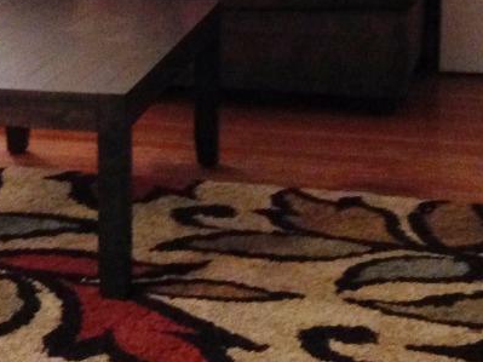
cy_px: -11
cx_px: -57
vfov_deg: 12.3
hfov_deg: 16.1
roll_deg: +1.2
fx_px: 1660
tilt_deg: -9.4
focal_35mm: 119
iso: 320
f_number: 2.4
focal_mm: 4.12
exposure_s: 1/20
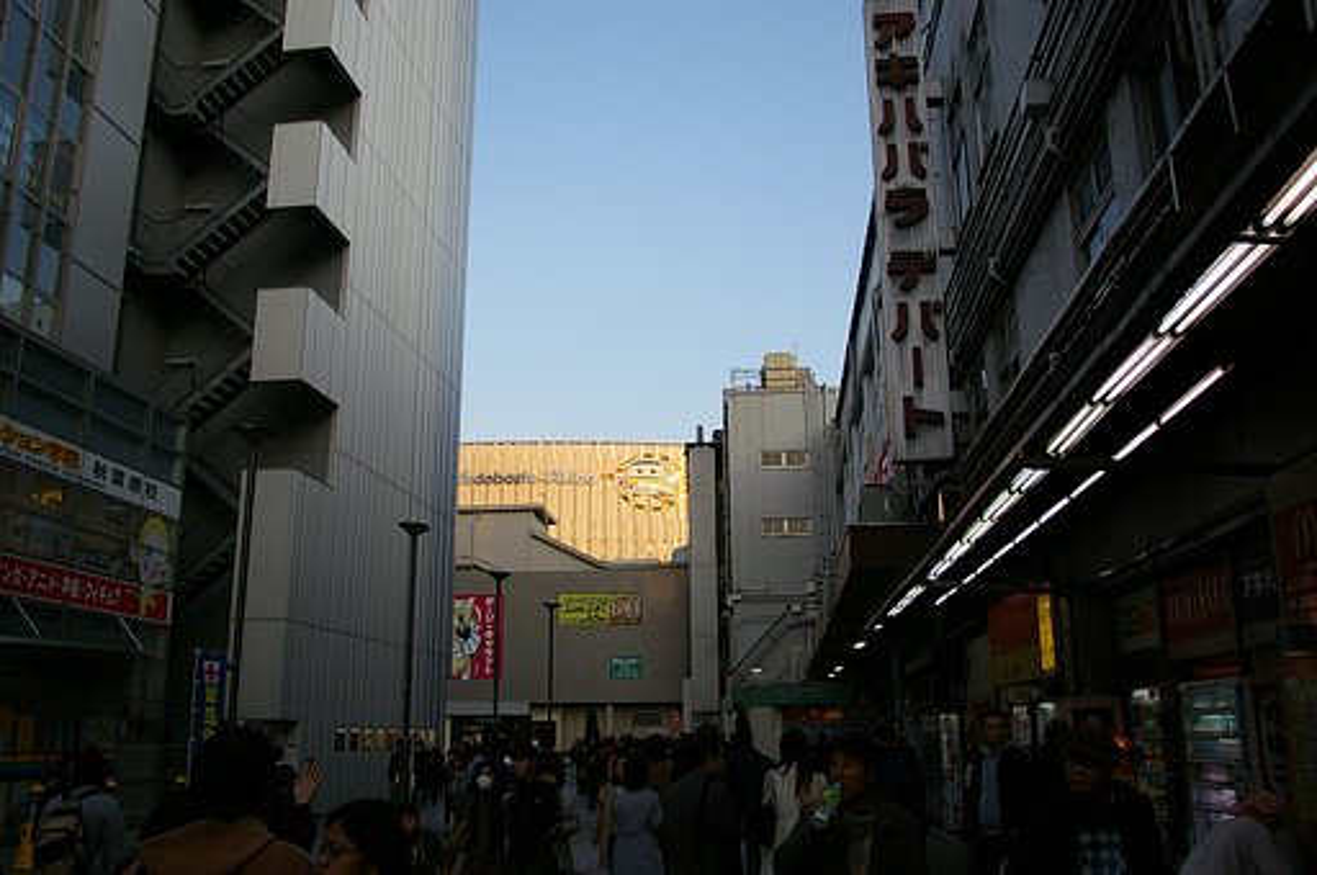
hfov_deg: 62.0
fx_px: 1096
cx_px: 658
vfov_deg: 43.5
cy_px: 438
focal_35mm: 30
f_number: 2.8
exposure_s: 1/750
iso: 200
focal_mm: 20
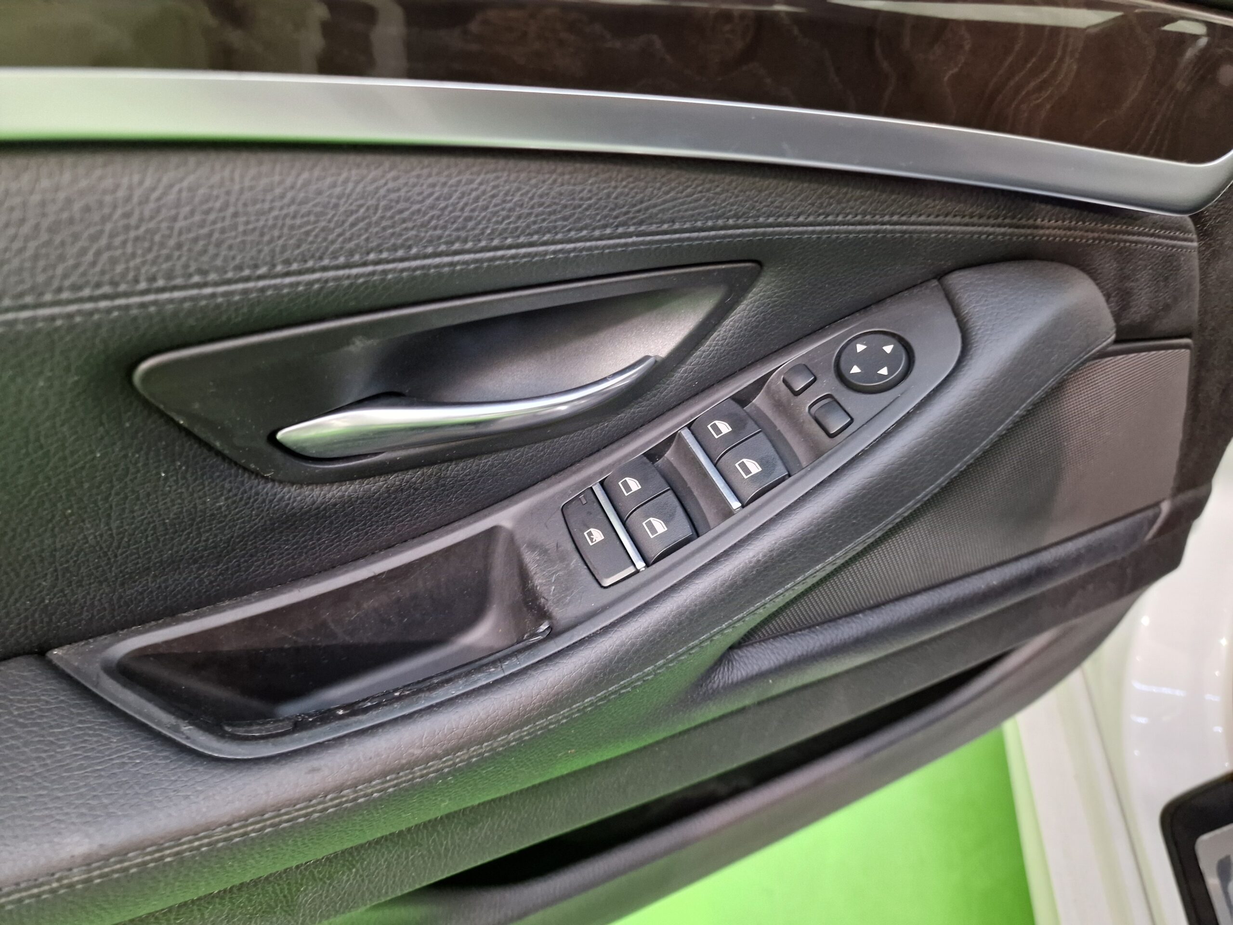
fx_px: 819
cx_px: 616
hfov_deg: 73.9
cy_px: 462
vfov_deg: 58.9
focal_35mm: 23
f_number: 1.8
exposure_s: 1/33
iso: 500
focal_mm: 6.4
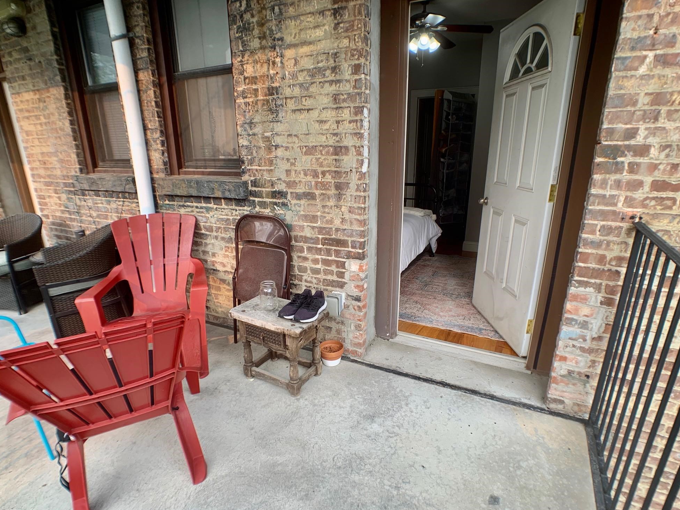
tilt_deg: -18.2
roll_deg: -0.3
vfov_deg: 51.4
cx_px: 352
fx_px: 530
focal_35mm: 27
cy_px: 263
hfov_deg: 65.3
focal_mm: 4.25
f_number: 1.8
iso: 25
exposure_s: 1/122
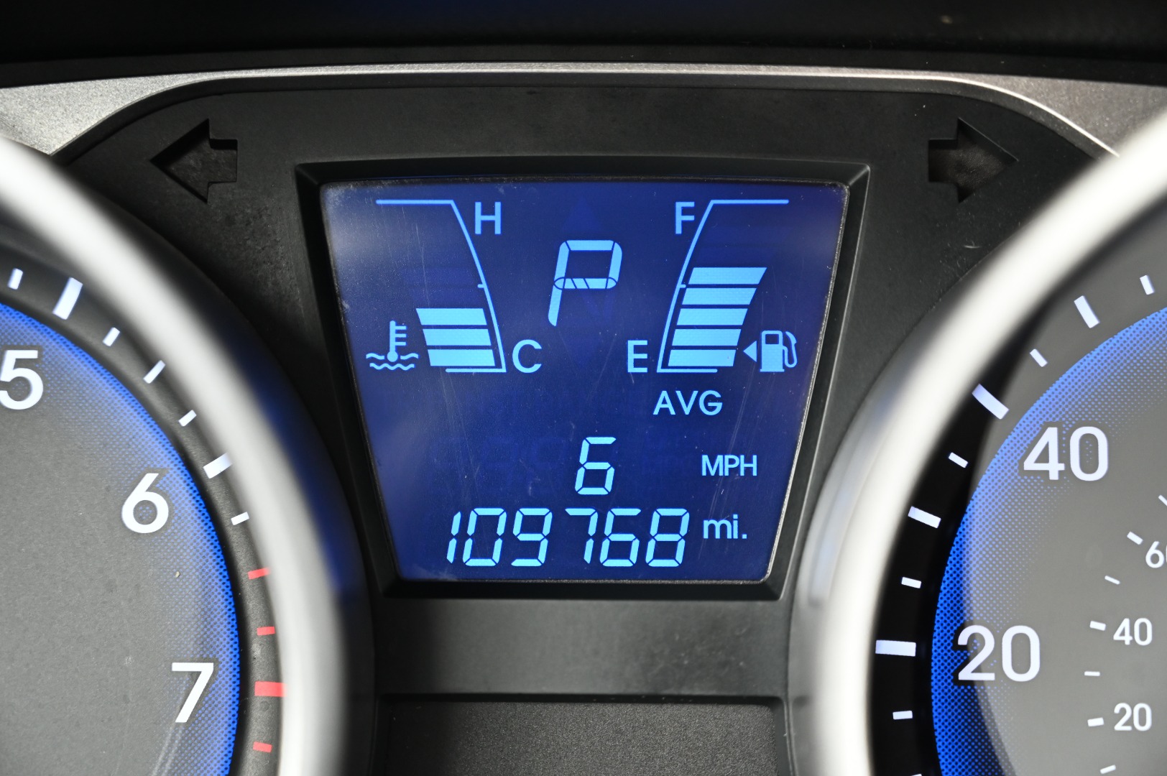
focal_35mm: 70
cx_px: 584
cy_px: 388
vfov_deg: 19.4
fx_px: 2267
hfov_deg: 28.9
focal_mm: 70
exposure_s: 1/125
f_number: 4
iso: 1800
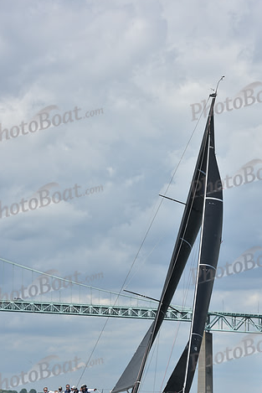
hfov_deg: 7.9
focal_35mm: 173
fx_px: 1887
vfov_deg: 11.9
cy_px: 232
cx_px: 147
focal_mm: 140
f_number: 9
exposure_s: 1/1000
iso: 250
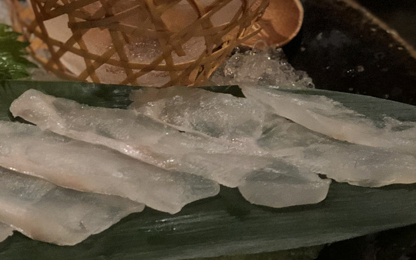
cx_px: 105
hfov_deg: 17.0
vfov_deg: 10.7
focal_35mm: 122
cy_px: 81
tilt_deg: -32.1
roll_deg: -8.6
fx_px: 1383
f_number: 2.4
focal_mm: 6
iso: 160
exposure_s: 1/9
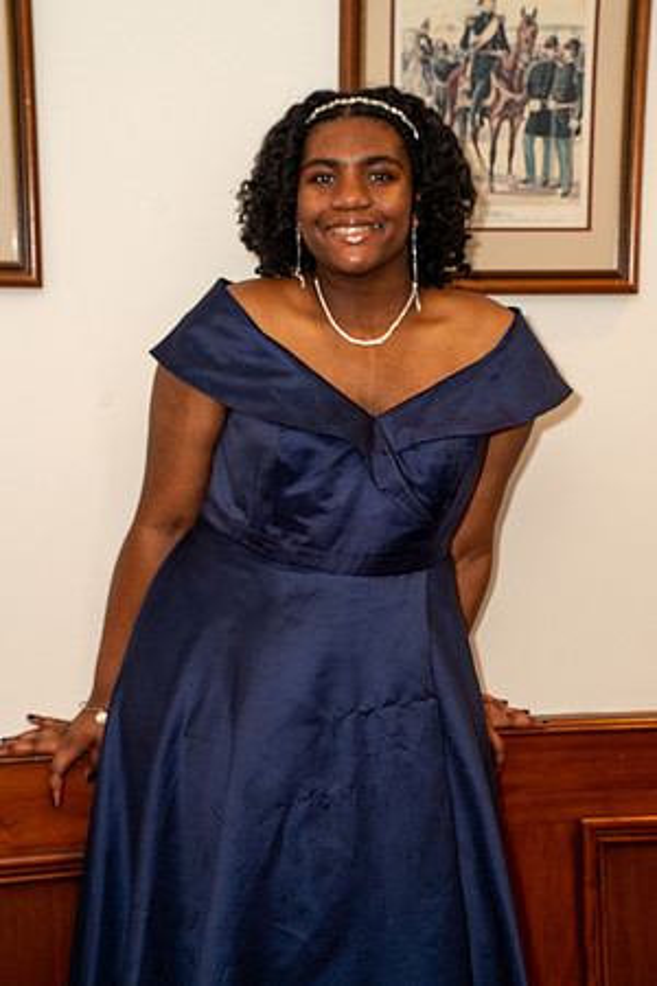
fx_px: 2272
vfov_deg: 24.5
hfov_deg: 16.5
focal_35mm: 83
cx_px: 328
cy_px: 493
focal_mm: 83
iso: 1250
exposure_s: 1/60
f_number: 5.6
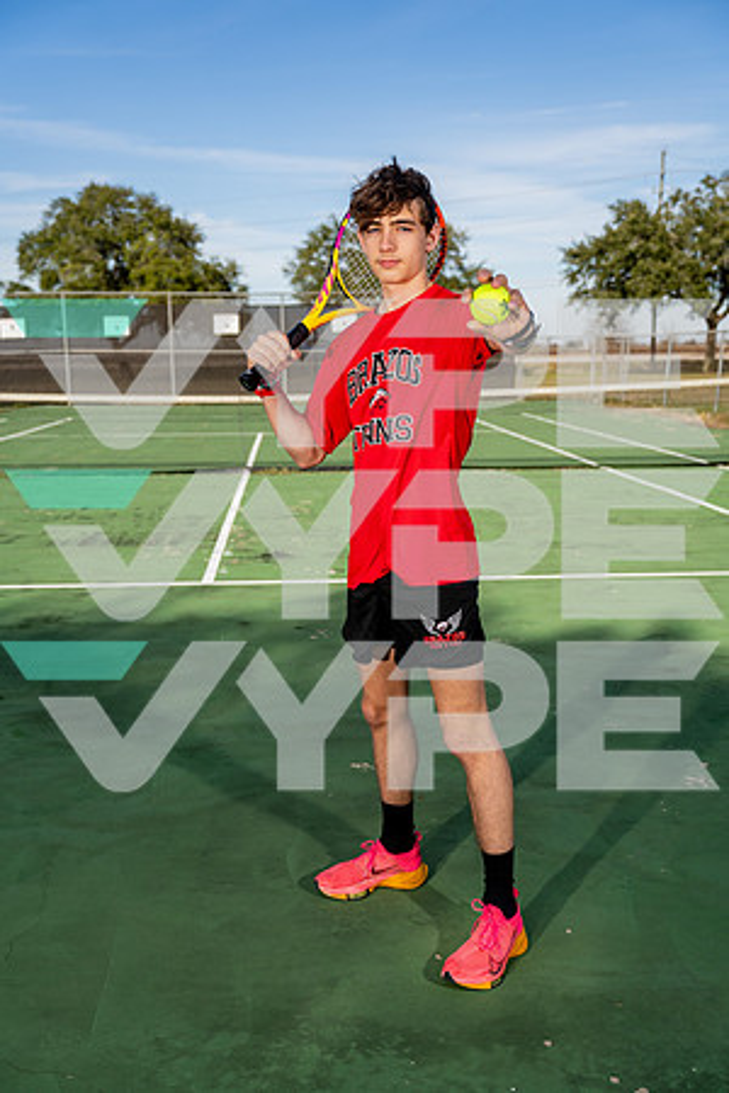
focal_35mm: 38
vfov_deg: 50.7
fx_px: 1154
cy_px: 546
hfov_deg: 35.1
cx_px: 364
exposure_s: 1/1250
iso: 100
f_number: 4
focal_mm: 38
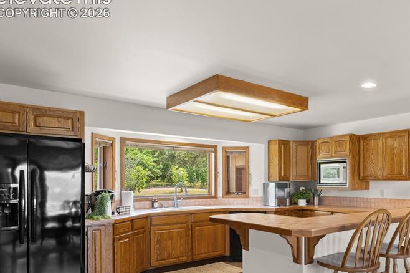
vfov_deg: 45.8
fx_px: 319
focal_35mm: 28
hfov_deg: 61.7
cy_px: 175
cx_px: 308
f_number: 8
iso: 400
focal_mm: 12
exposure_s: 1/10
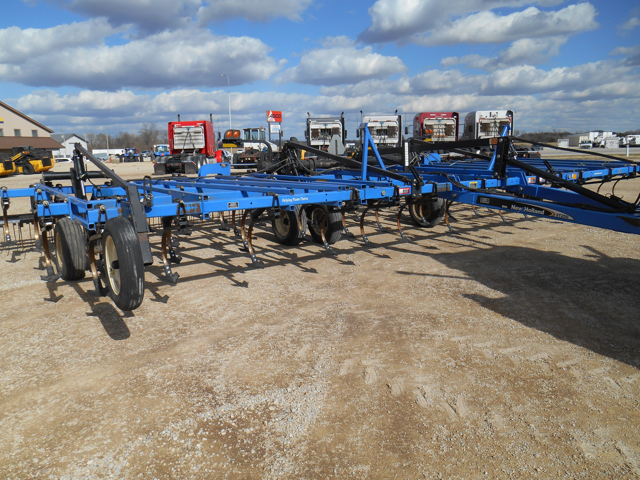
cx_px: 320
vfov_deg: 53.1
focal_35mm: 26
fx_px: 481
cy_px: 240
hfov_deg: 67.3
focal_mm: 4.7
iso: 80
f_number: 3.4
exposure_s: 1/1250
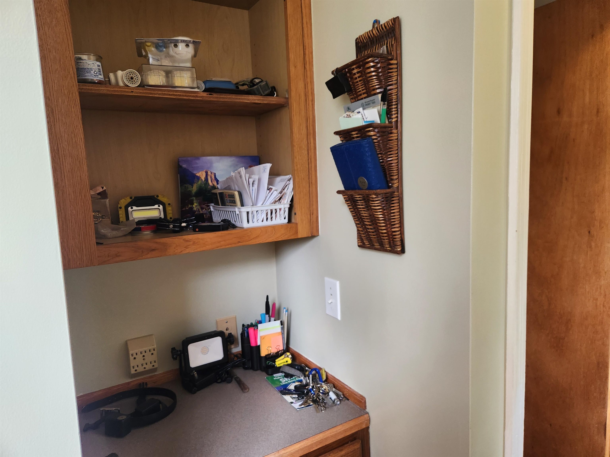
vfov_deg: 58.9
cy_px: 228
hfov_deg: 73.9
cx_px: 305
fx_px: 405
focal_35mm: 23
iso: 200
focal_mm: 5.4
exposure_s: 1/120
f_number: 1.8
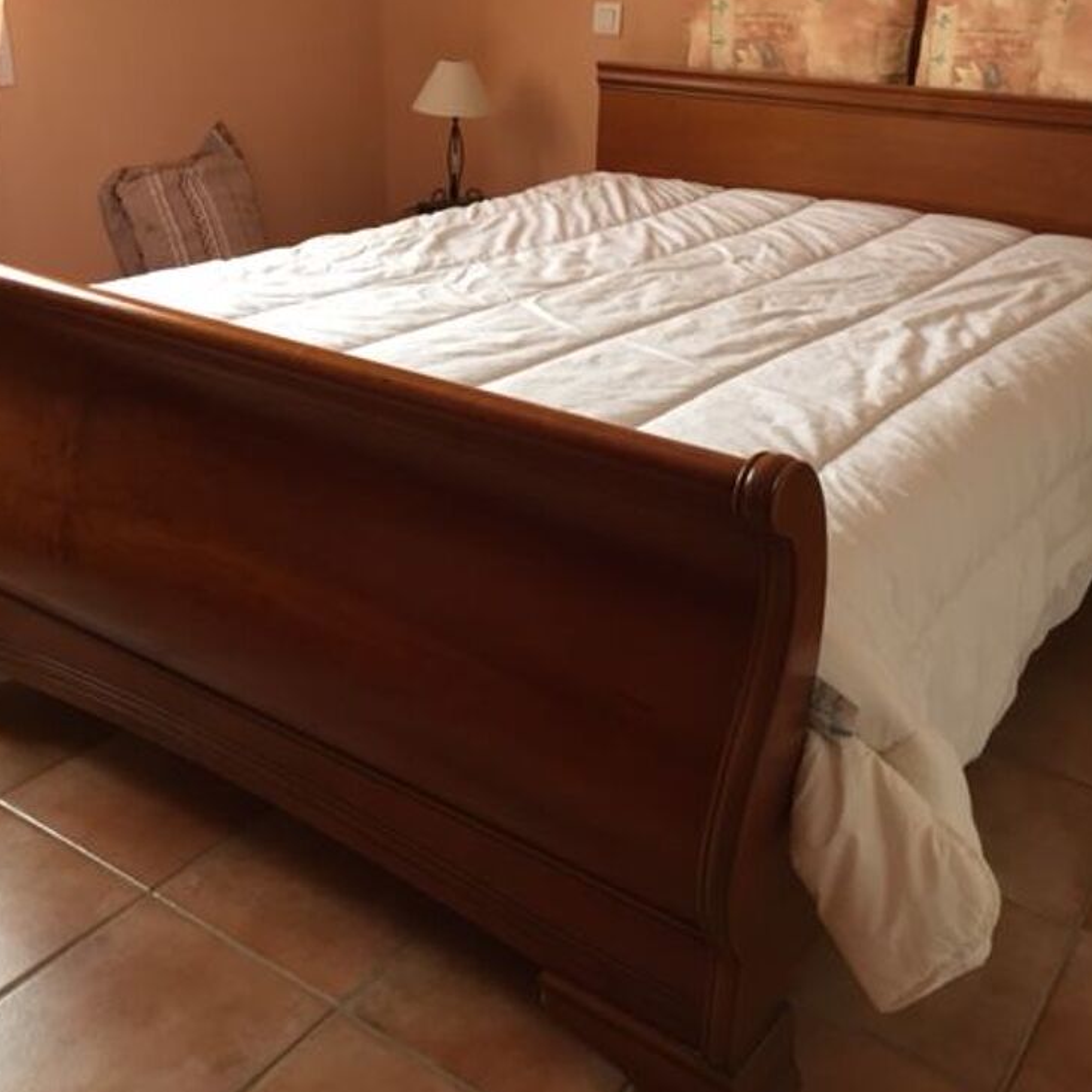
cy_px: 552
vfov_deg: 47.2
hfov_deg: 47.2
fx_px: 1249
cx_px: 545
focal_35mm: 35
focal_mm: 4.15
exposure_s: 1/33
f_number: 2.2
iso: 100
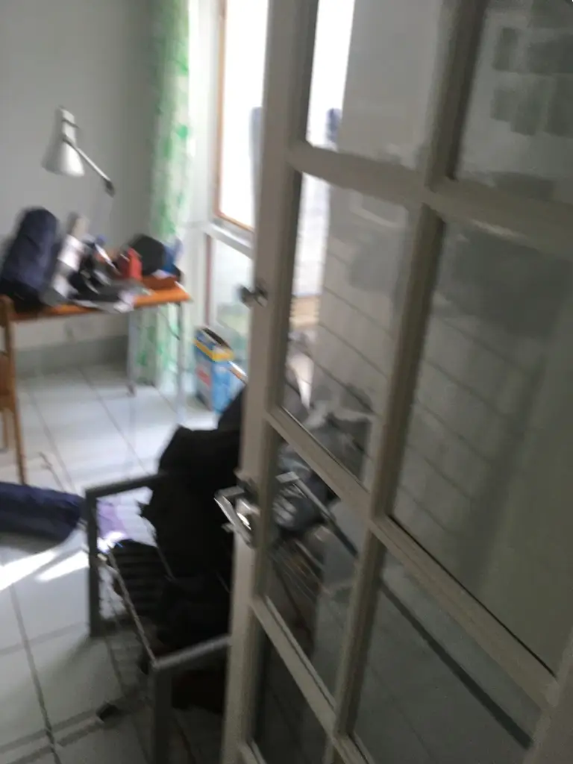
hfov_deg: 48.2
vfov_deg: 61.7
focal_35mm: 29
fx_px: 640
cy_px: 382
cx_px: 286
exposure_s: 1/33
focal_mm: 4.15
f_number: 2.2
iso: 50
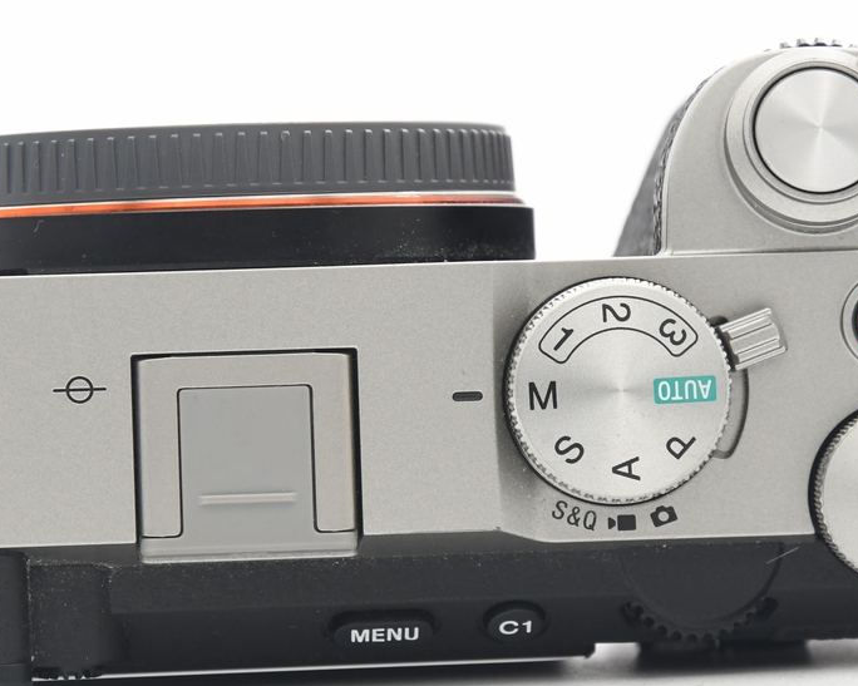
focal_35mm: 247
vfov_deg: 6.3
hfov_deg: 7.8
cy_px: 394
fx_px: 6271
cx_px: 370
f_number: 7.1
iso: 1000
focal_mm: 80
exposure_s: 1/100
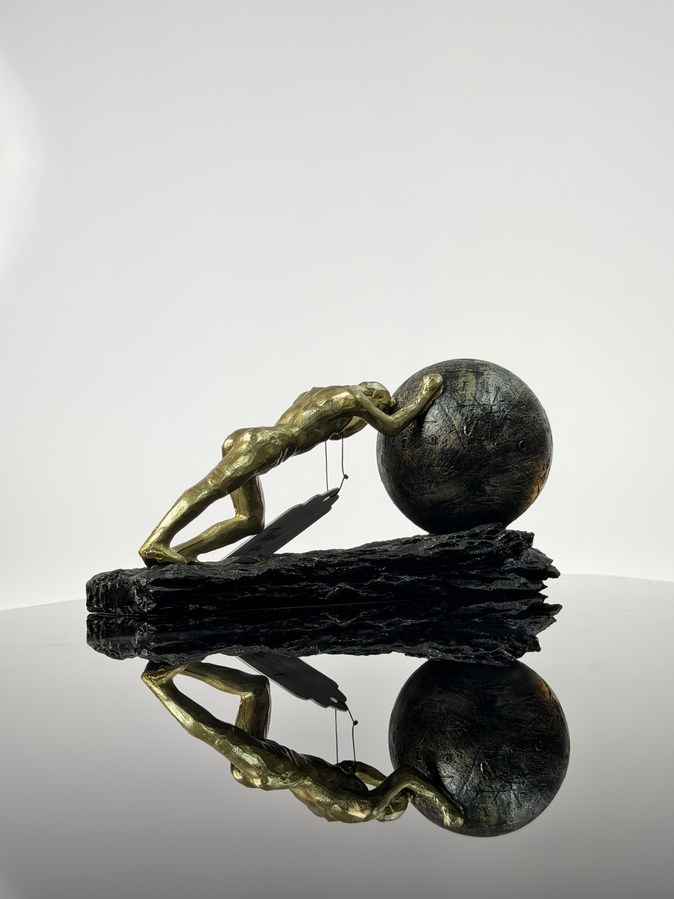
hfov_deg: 30.3
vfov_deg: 39.7
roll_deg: +1.8
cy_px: 450
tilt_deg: +4.3
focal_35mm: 48
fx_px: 1246
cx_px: 337
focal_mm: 6.76
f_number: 1.78
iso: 160
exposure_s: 1/97
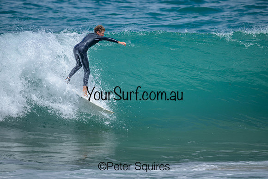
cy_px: 84
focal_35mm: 934
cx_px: 142
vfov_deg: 1.5
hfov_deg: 2.2
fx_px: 6954
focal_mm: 800
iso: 250
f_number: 6.3
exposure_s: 1/2000
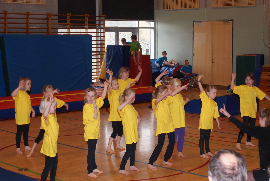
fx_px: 496
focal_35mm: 66
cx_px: 135
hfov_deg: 30.5
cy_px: 91
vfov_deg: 20.7
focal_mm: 40
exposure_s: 1/60
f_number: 5.6
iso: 400
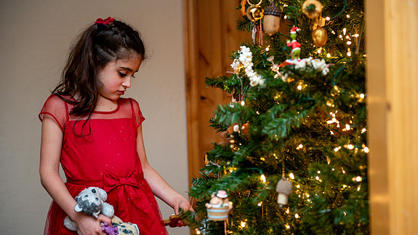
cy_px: 131
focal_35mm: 74
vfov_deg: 16.3
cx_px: 210
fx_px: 820
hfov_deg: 28.6
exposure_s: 1/60
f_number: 2.8
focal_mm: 70
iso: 1600
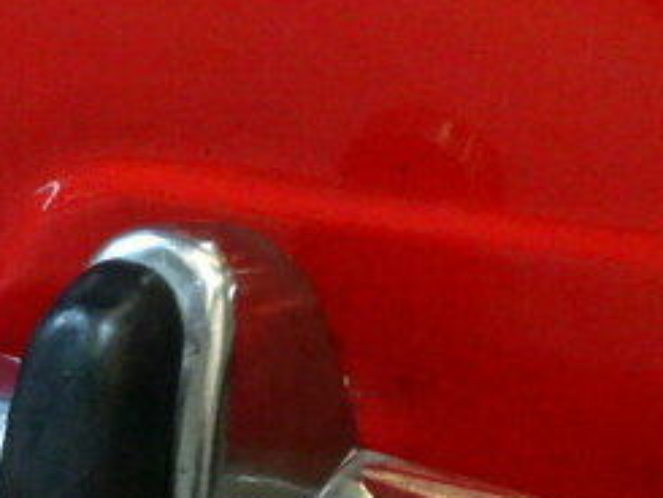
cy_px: -87
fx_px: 3373
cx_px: 360
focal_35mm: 176
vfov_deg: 8.4
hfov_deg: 11.2
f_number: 4
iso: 800
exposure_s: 1/25
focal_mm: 6.17
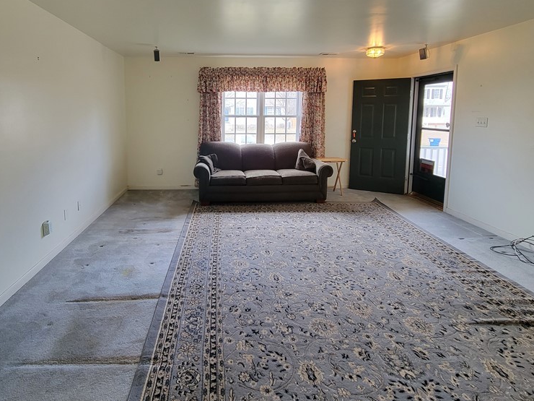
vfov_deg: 70.2
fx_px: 278
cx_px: 224
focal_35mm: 18
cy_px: 145
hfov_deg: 87.0
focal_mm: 2.2
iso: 200
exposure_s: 1/60
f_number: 2.2
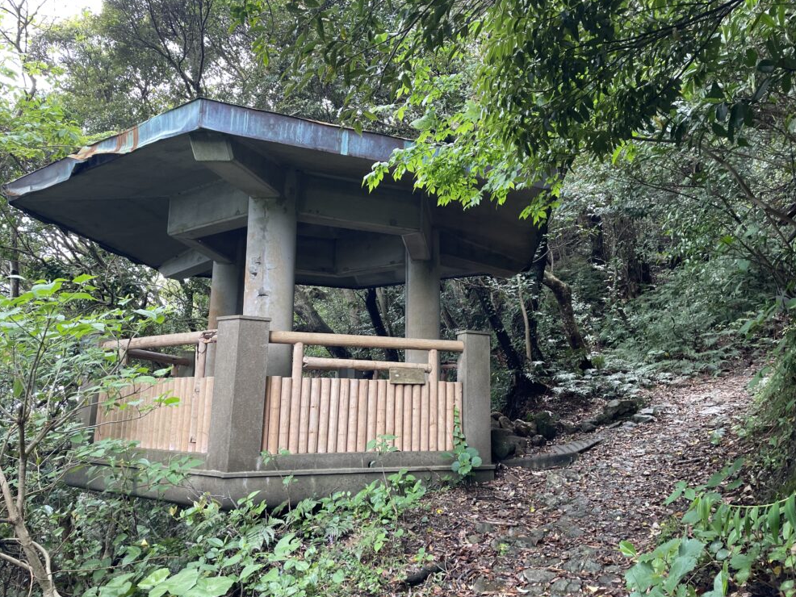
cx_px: 385
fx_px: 621
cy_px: 298
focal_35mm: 27
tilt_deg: +11.2
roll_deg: -1.4
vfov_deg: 51.4
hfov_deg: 65.3
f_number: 1.6
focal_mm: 4.2
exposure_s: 1/121
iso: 80
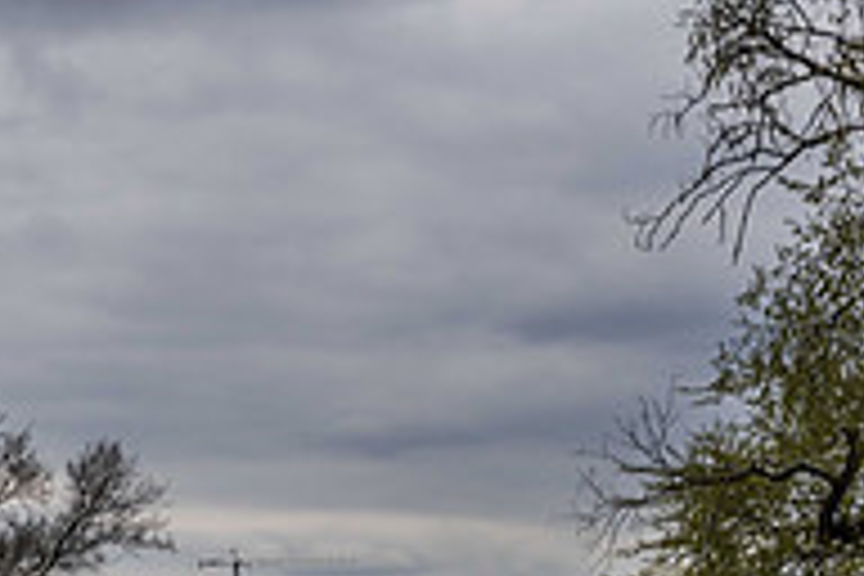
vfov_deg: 9.8
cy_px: 835
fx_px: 3264
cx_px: -315
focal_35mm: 136
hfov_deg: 14.3
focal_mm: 45
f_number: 7.1
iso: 100
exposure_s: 1/100
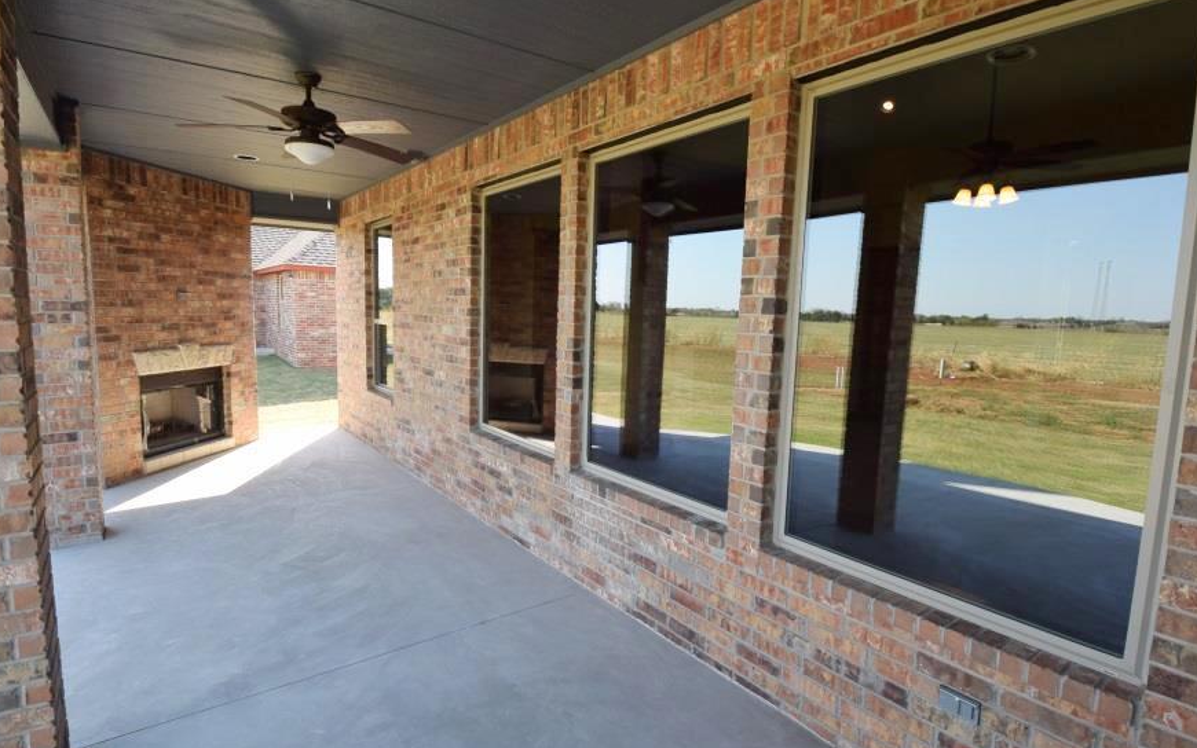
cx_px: 587
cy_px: 375
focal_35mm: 18
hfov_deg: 91.1
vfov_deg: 65.0
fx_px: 587
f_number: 7.1
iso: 400
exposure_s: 1/200
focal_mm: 10
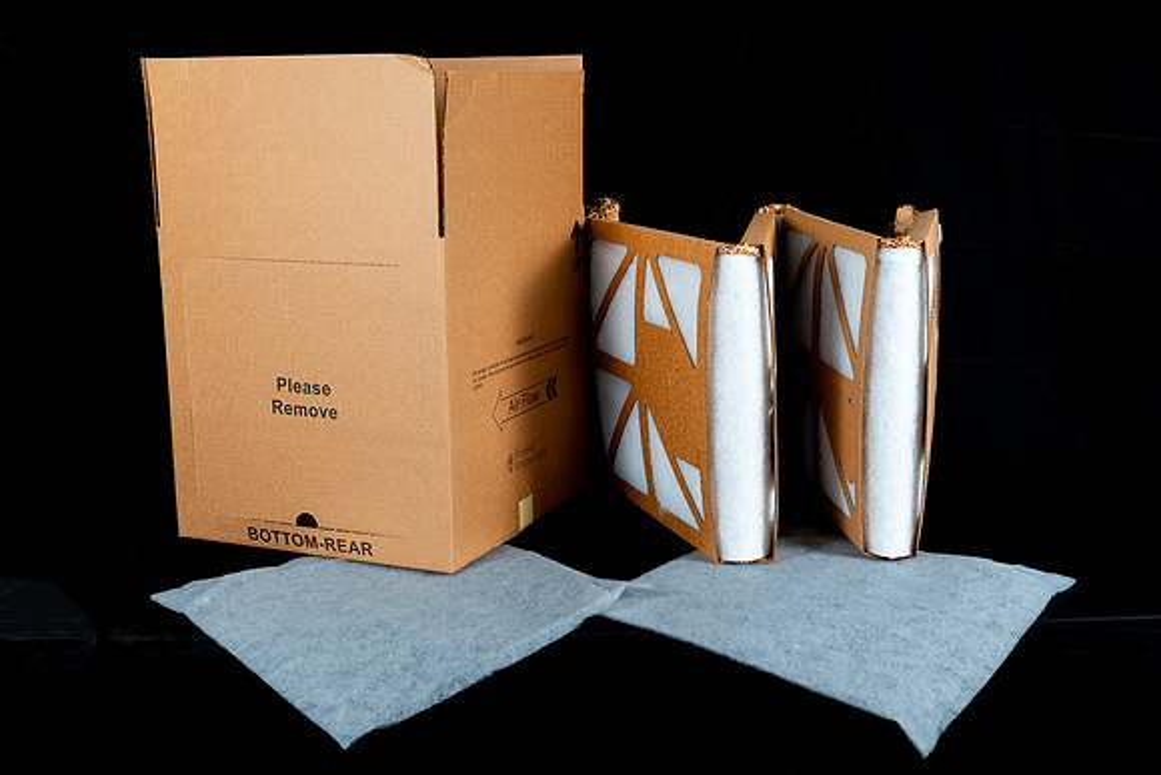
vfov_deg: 28.1
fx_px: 1548
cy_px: 388
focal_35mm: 48
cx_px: 580
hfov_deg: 41.1
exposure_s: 1/125
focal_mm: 48
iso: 160
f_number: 8
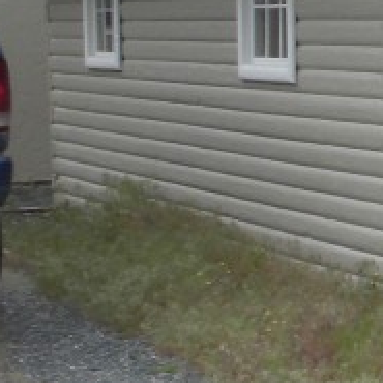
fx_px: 2266
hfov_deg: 8.5
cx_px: 1017
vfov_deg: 9.6
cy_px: 75
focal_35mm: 181
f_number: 10
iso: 64
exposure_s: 1/73.3
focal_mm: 6.6
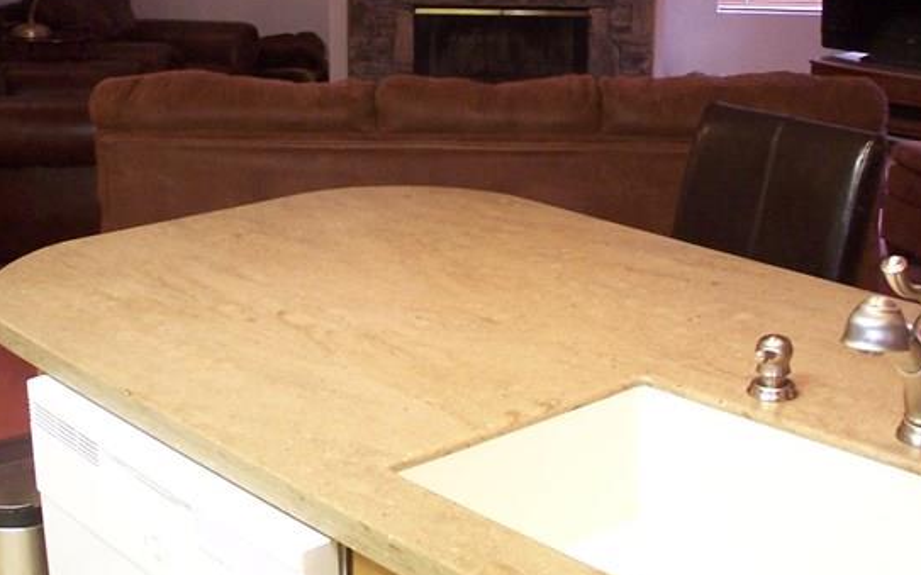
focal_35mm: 76
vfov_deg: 17.0
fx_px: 1907
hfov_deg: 27.1
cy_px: 87
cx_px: 511
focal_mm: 6.3
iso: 140
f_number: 2.8
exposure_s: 1/10
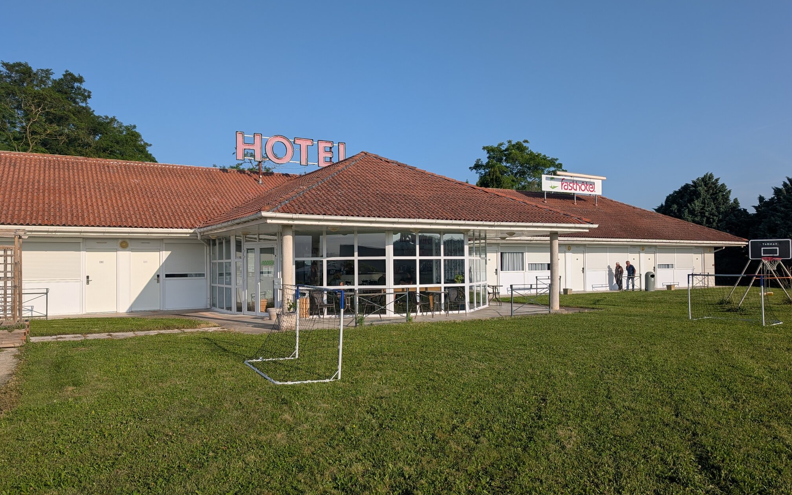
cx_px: 390
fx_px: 561
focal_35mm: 26
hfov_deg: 70.4
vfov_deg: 47.6
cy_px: 257
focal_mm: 6.9
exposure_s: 1/1912
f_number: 1.68
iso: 21
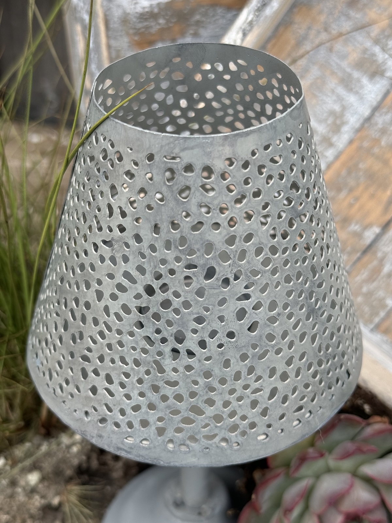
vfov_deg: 39.7
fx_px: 725
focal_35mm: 48
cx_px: 196
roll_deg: +0.7
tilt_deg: -37.7
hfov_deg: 30.3
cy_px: 262
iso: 64
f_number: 1.78
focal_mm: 6.76
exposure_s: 1/774
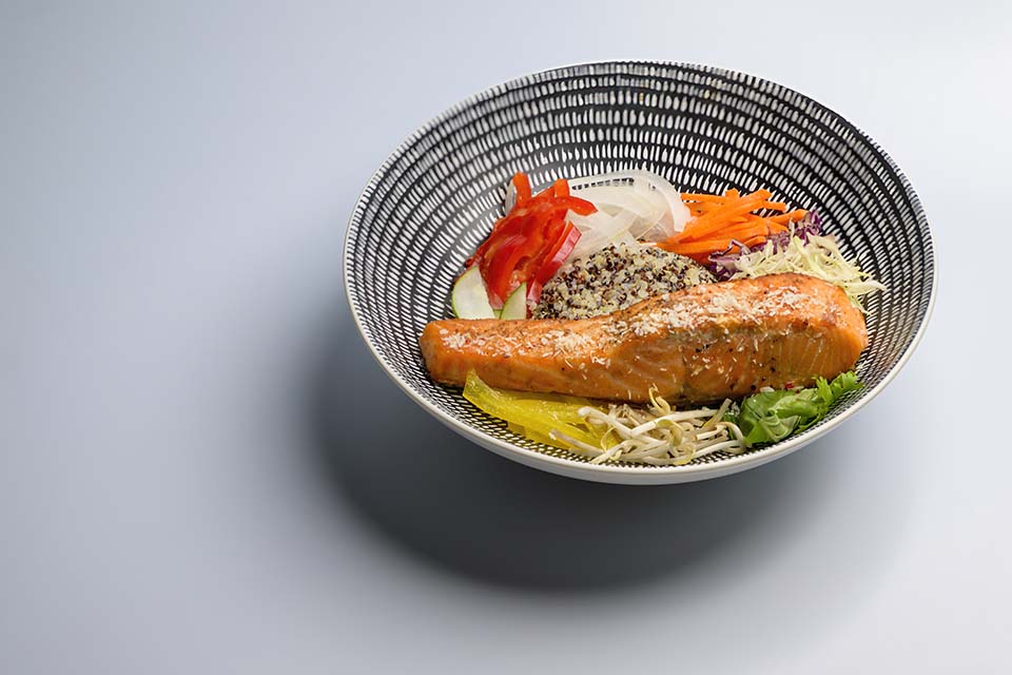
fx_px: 2389
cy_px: 338
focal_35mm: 85
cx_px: 506
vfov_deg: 16.1
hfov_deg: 23.9
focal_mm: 85
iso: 80
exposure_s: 1/200
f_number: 8.5
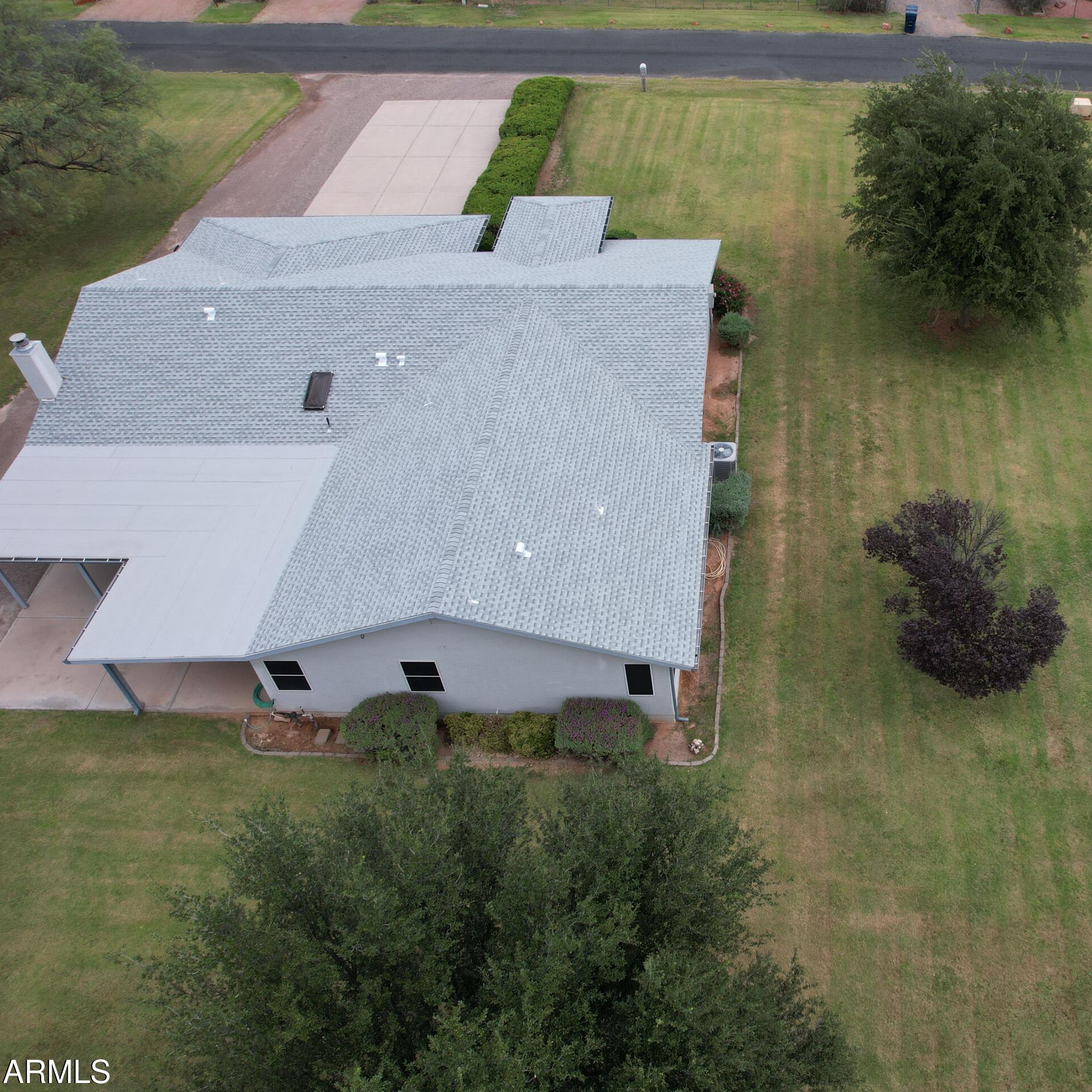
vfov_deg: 55.6
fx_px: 1035
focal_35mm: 29
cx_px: 767
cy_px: 559
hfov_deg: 54.0
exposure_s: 1/40
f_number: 2.8
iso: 100
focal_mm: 8.38
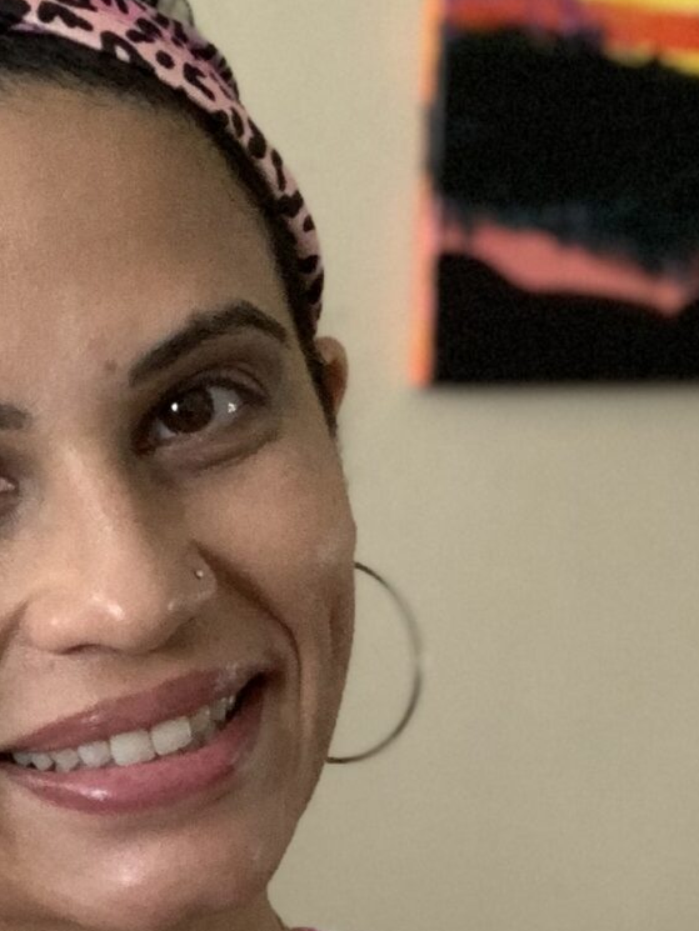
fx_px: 2961
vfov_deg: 17.3
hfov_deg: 13.3
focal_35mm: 110
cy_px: 1000
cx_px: -23
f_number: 2.2
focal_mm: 2.87
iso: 250
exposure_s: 1/60
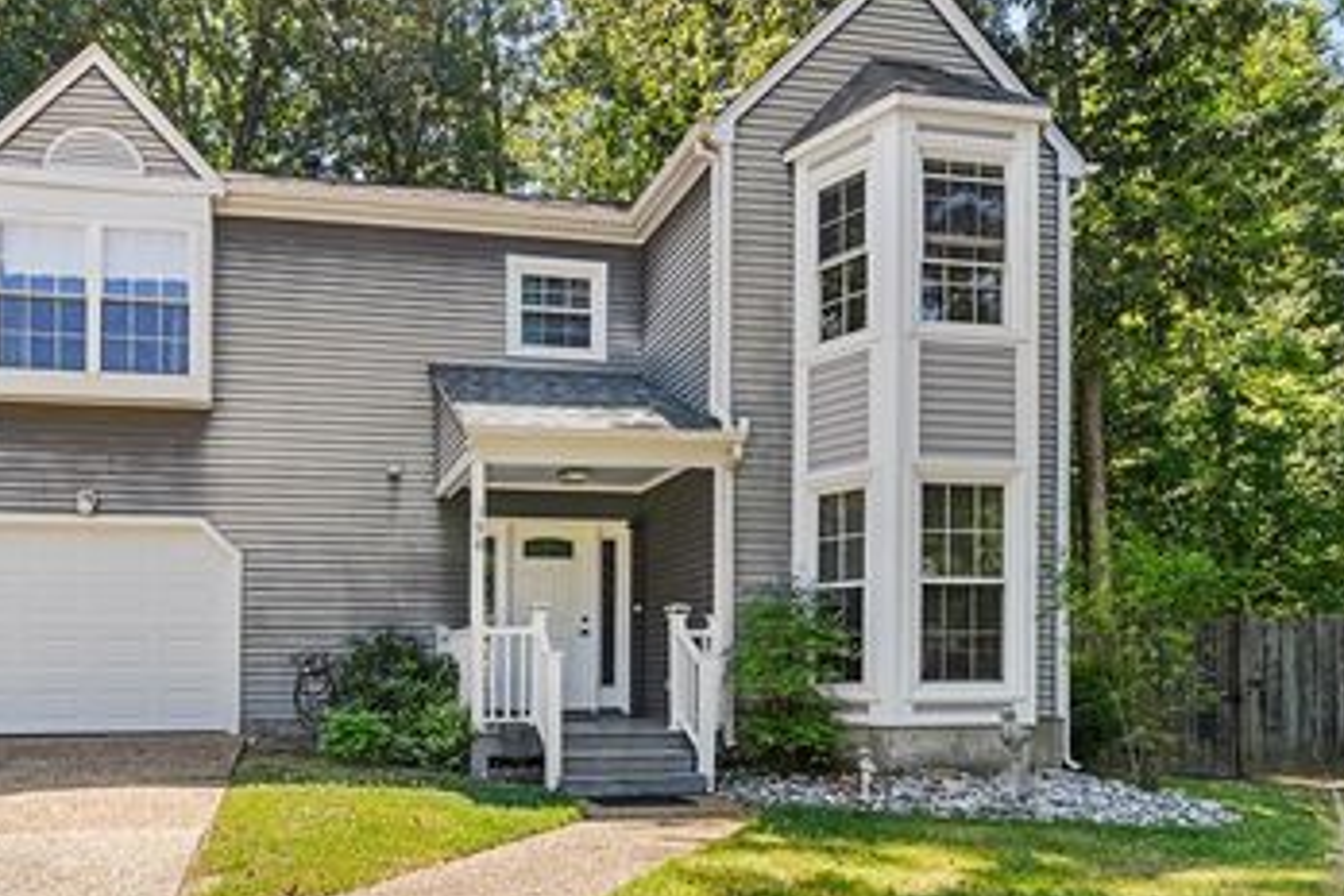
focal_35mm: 23
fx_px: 859
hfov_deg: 76.1
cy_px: 473
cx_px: 641
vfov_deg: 55.1
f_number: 8
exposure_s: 1/50
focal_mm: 16
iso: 250
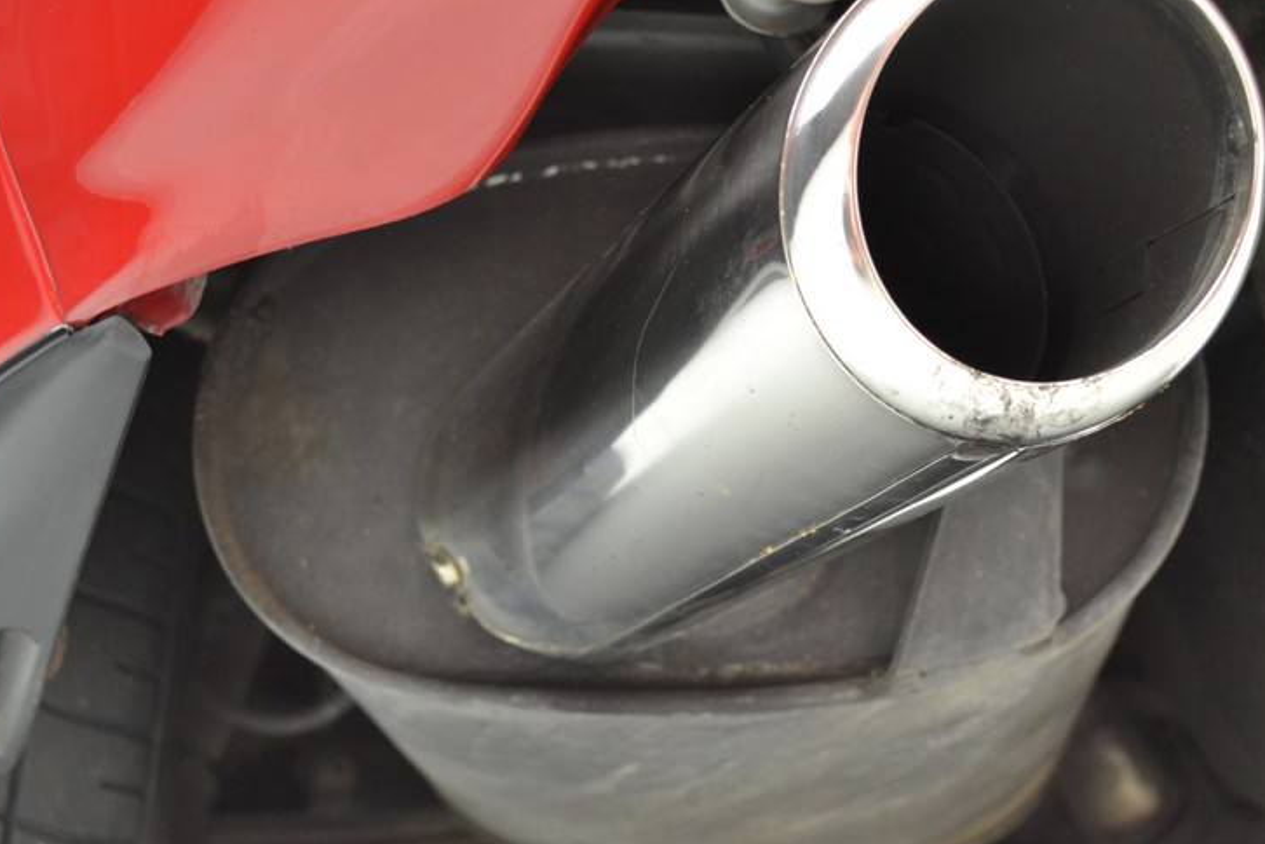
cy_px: 439
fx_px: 1932
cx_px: 704
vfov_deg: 24.6
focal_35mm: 55
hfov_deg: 36.2
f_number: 4.2
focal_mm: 26
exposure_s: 1/15
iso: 640
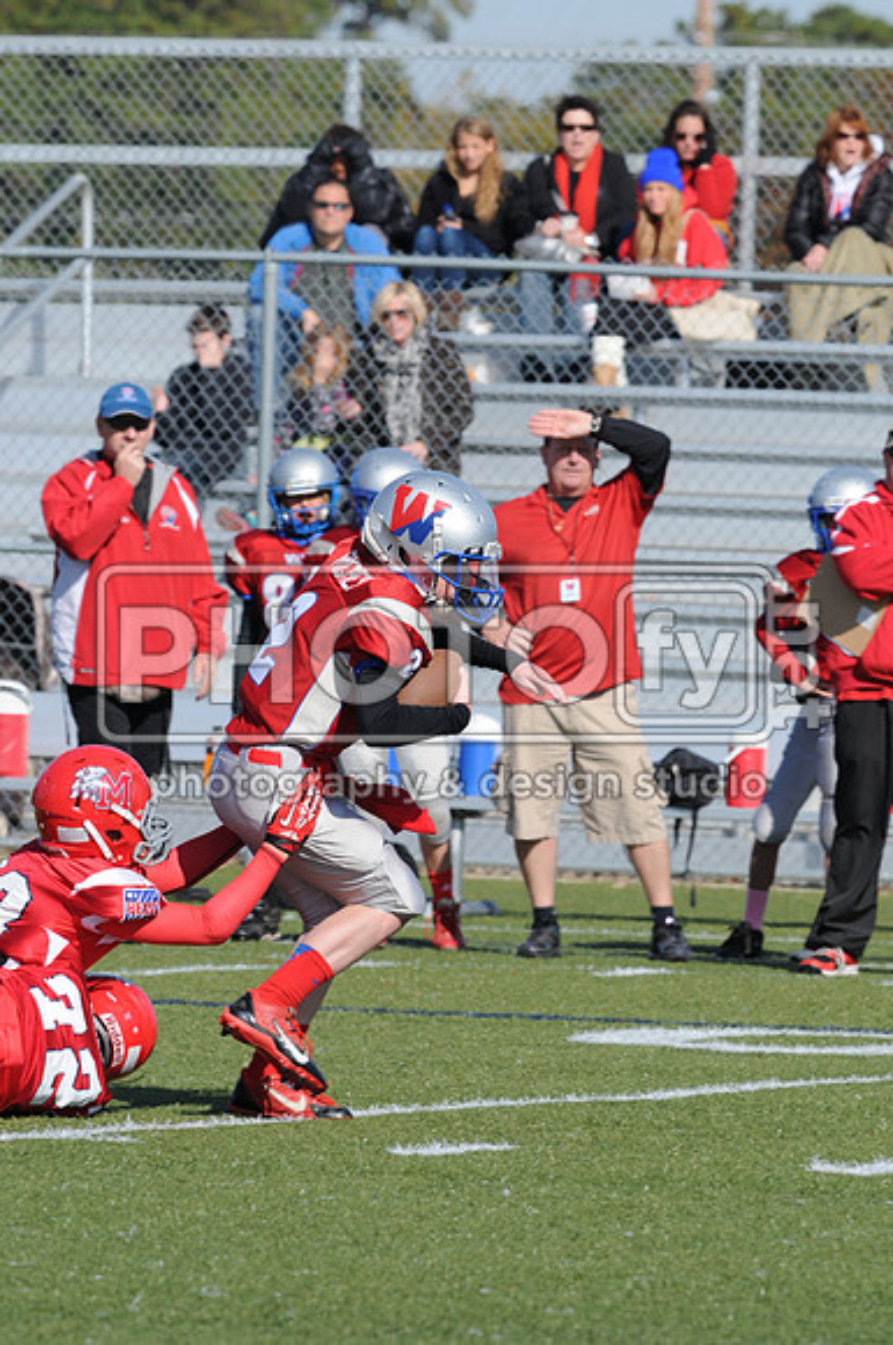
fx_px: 16793
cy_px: 672
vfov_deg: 4.6
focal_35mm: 450
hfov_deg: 3.0
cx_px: 446
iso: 200
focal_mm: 300
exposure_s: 1/500
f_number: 10
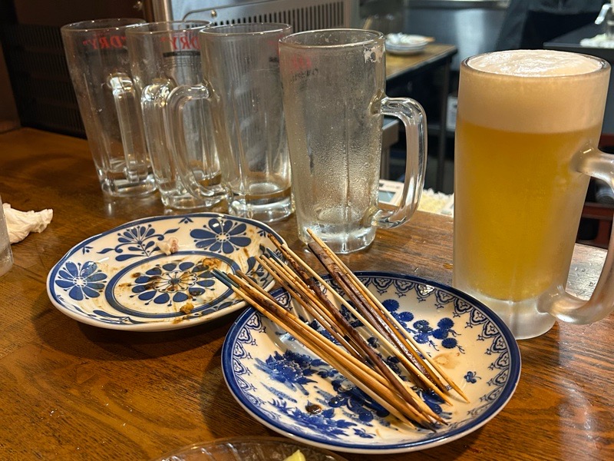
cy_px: 230
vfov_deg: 53.1
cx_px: 307
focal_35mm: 26
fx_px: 461
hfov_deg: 67.3
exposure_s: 1/60
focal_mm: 5.7
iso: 250
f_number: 1.5
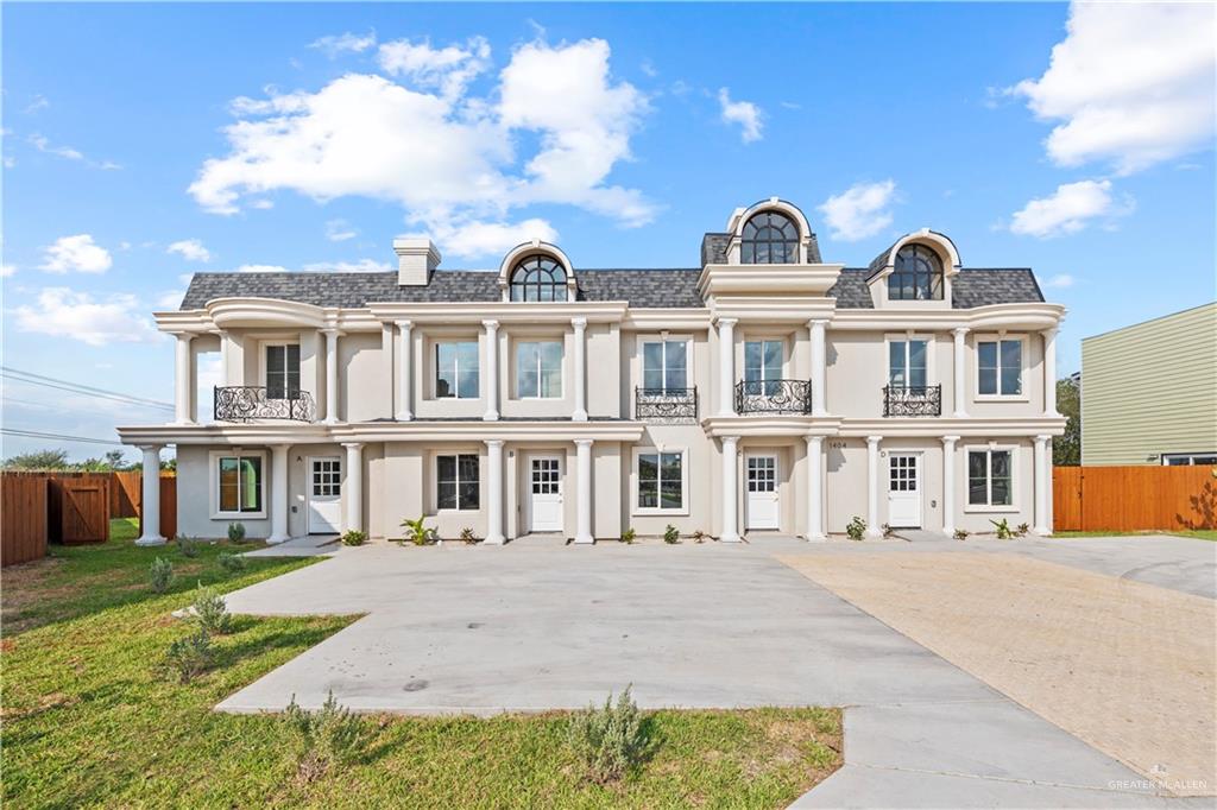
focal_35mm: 14
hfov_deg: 104.3
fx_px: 473
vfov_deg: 81.2
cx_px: 608
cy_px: 405
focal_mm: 14
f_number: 9
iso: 50
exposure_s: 1/60
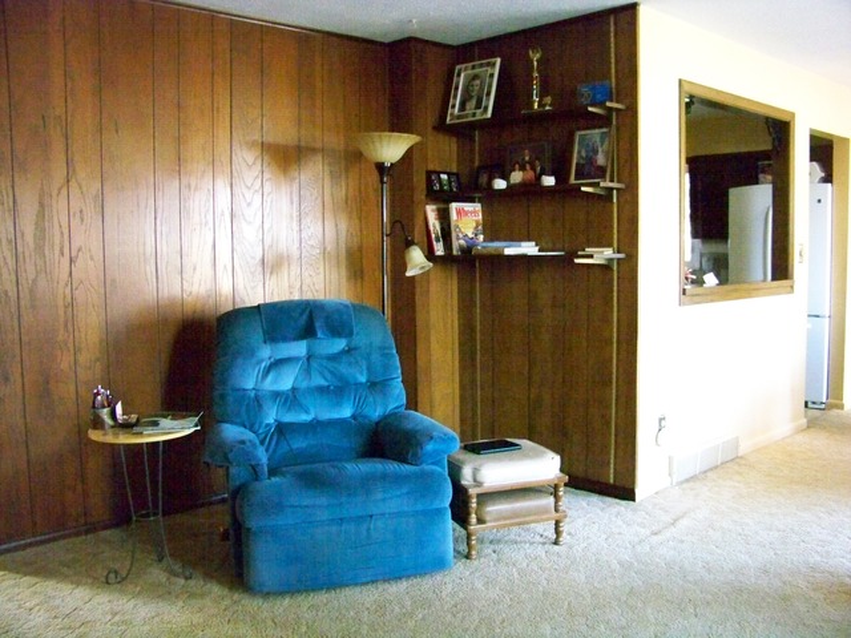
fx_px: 811
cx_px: 426
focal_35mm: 33
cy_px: 319
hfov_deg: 55.4
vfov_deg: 42.9
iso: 1600
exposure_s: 1/40
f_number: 2.8
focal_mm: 5.85
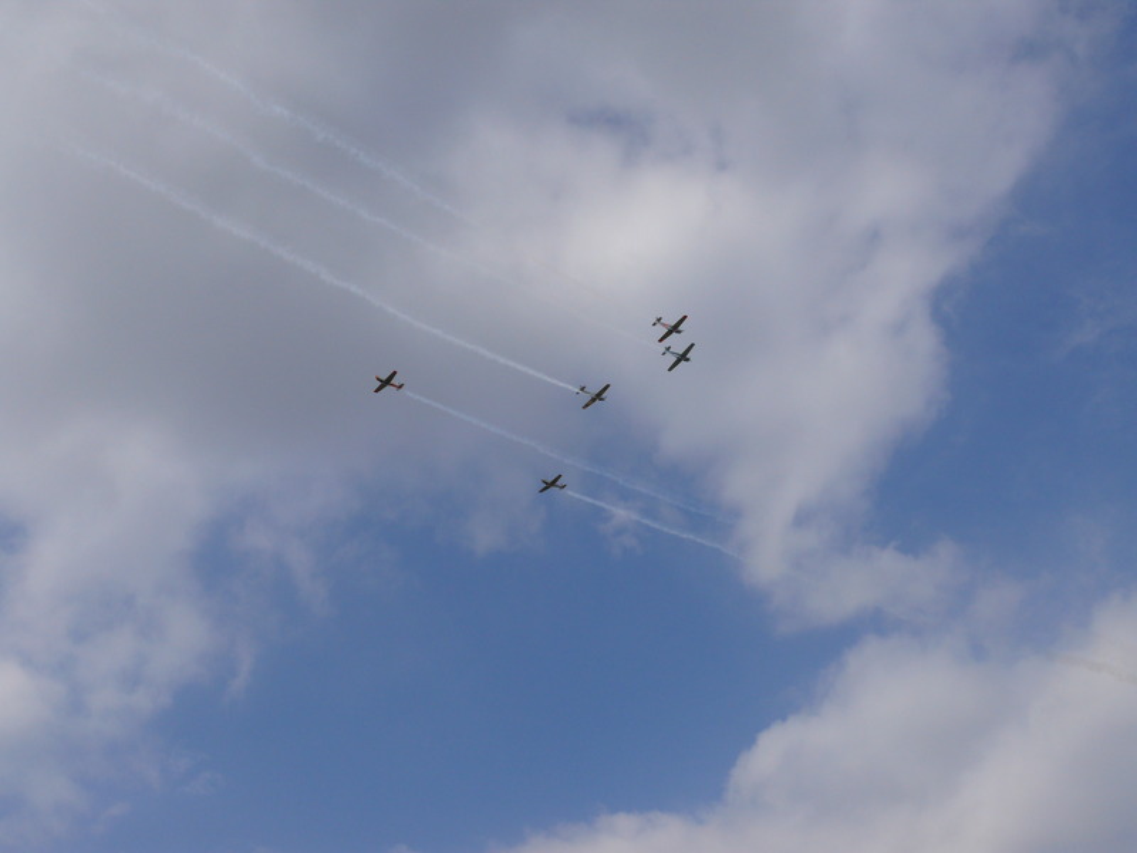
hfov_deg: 45.8
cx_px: 568
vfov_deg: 35.1
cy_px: 426
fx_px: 1347
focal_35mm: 41
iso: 100
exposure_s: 1/1000
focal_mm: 8.7
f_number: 5.6
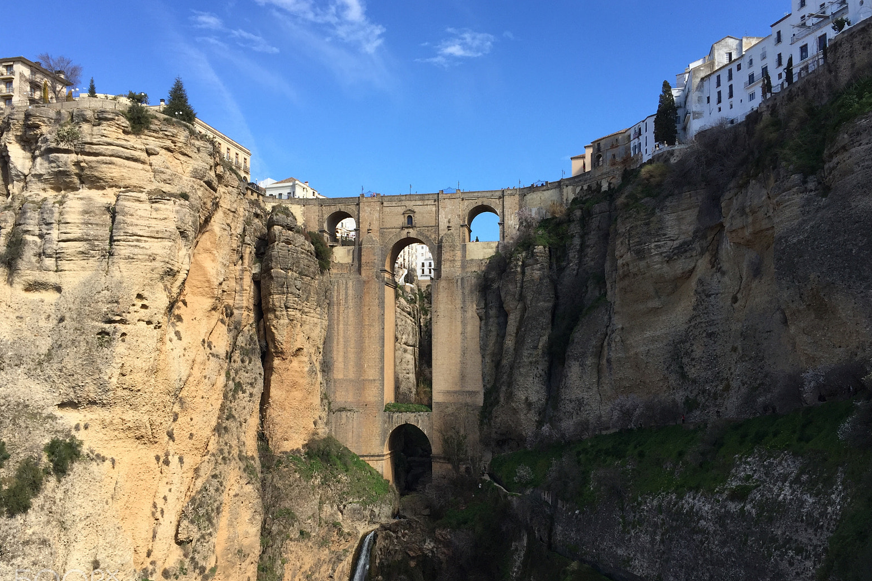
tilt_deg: +4.0
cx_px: 428
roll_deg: -0.8
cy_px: 320
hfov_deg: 60.3
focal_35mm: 31
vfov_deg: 42.3
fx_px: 751
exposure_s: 1/989
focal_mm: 4.15
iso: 32
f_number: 2.2
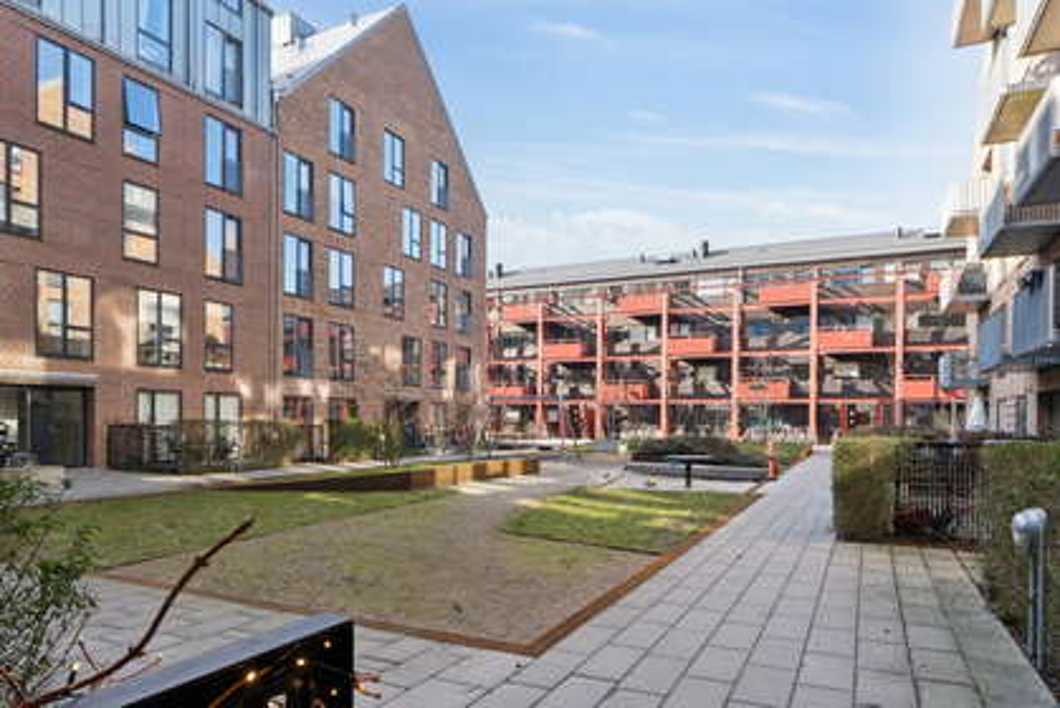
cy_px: 354
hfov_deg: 75.5
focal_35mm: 23
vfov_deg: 54.7
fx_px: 685
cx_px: 530
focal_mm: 15.5
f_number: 8
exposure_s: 1/100
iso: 200
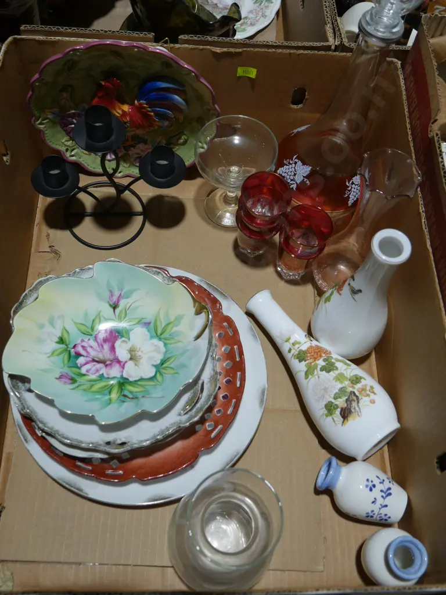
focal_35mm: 36
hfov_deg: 39.7
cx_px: 223
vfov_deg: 51.4
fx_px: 618
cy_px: 298
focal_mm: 18
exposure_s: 1/125
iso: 200
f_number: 4
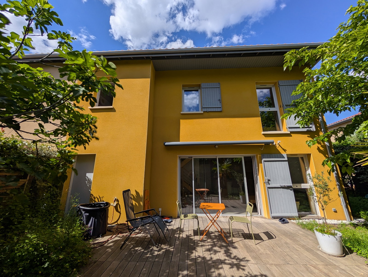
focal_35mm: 12
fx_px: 128
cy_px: 138
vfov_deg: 94.6
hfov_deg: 110.5
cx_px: 184
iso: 56
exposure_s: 1/4184
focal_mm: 2.02
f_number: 1.7
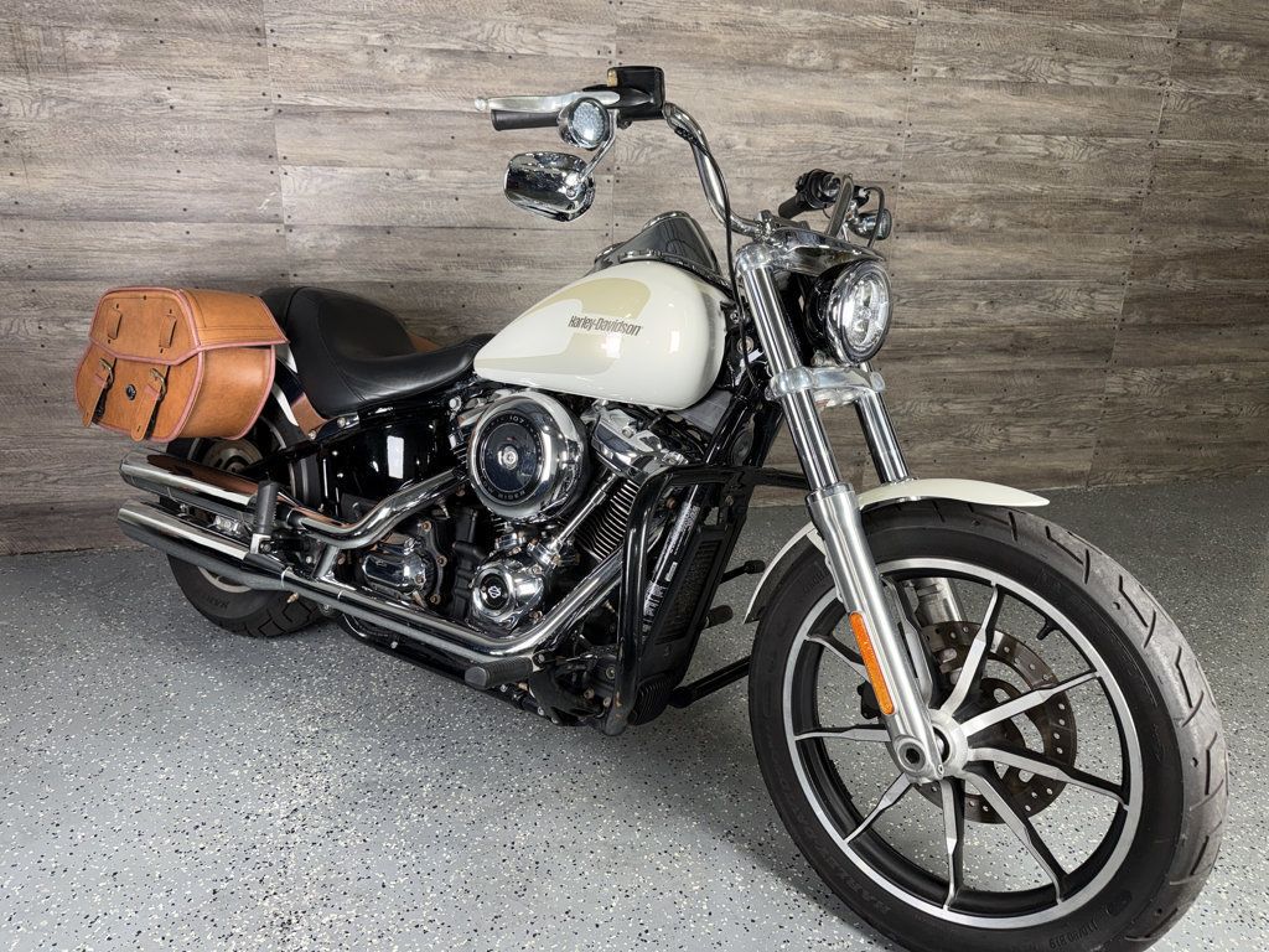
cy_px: 476
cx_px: 634
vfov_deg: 56.8
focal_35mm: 24
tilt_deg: -18.7
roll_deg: -1.7
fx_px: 880
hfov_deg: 71.6
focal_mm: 6.76
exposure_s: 1/30
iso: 64
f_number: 1.78
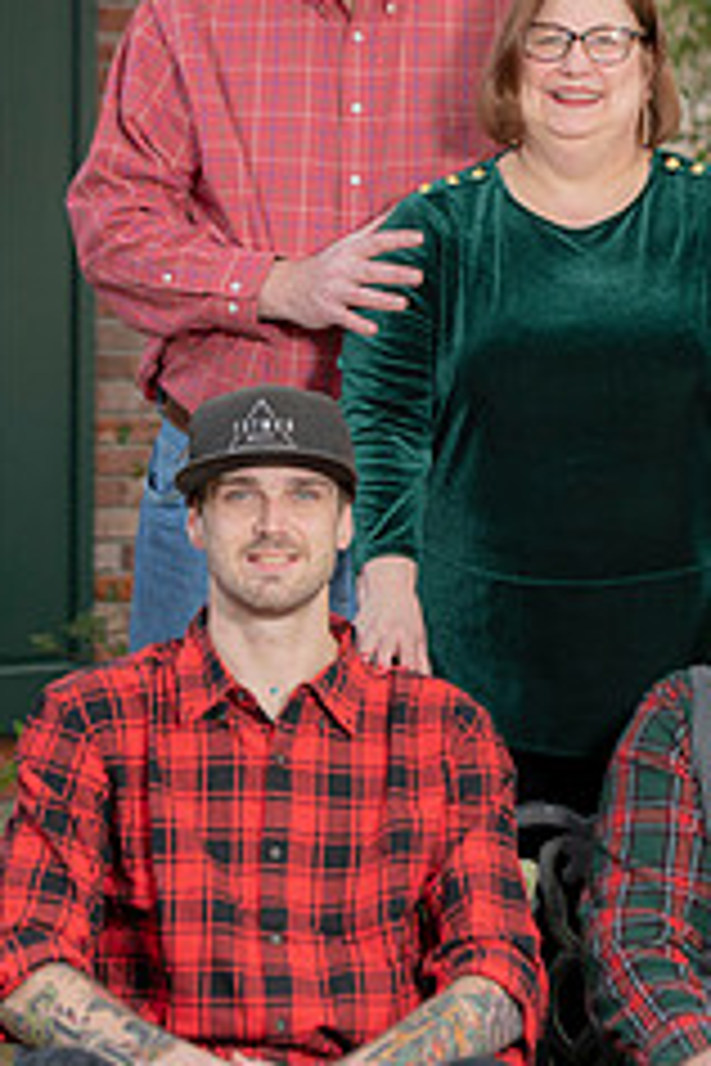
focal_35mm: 171
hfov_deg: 8.0
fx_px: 5065
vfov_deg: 12.0
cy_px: 432
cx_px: 558
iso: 320
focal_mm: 90
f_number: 5
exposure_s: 1/200
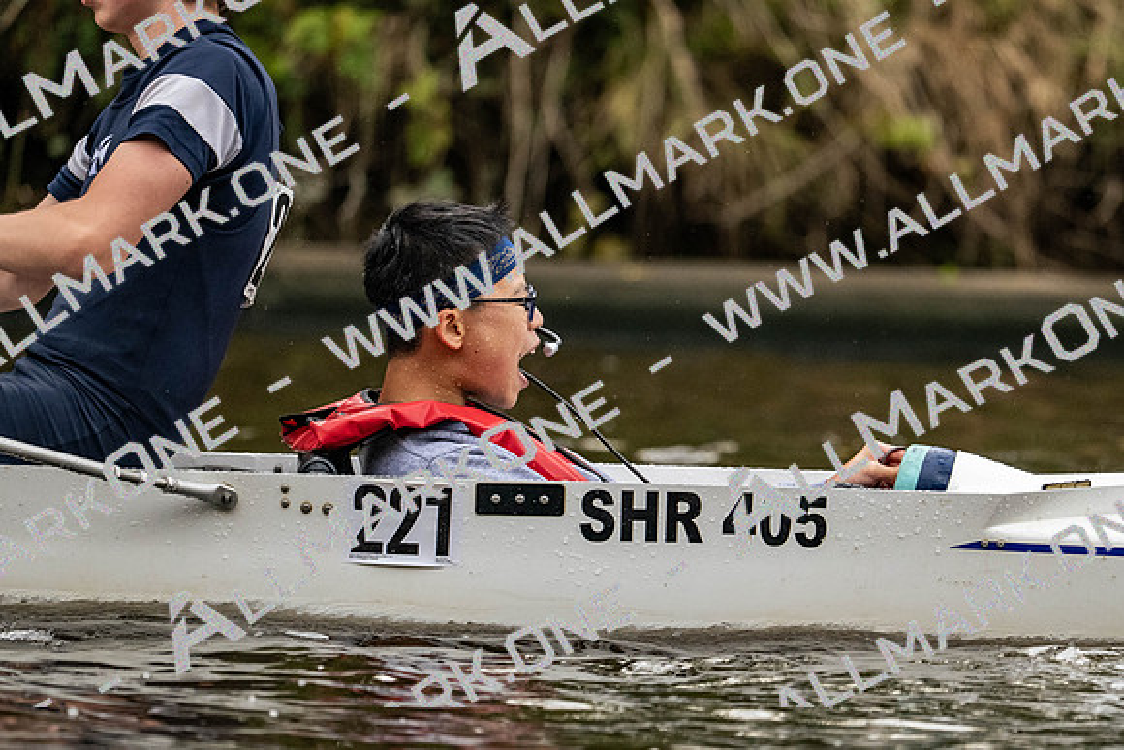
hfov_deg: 3.4
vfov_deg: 2.3
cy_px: 375
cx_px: 562
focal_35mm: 600
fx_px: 18746
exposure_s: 1/2500
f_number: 4.5
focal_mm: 400
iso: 2800
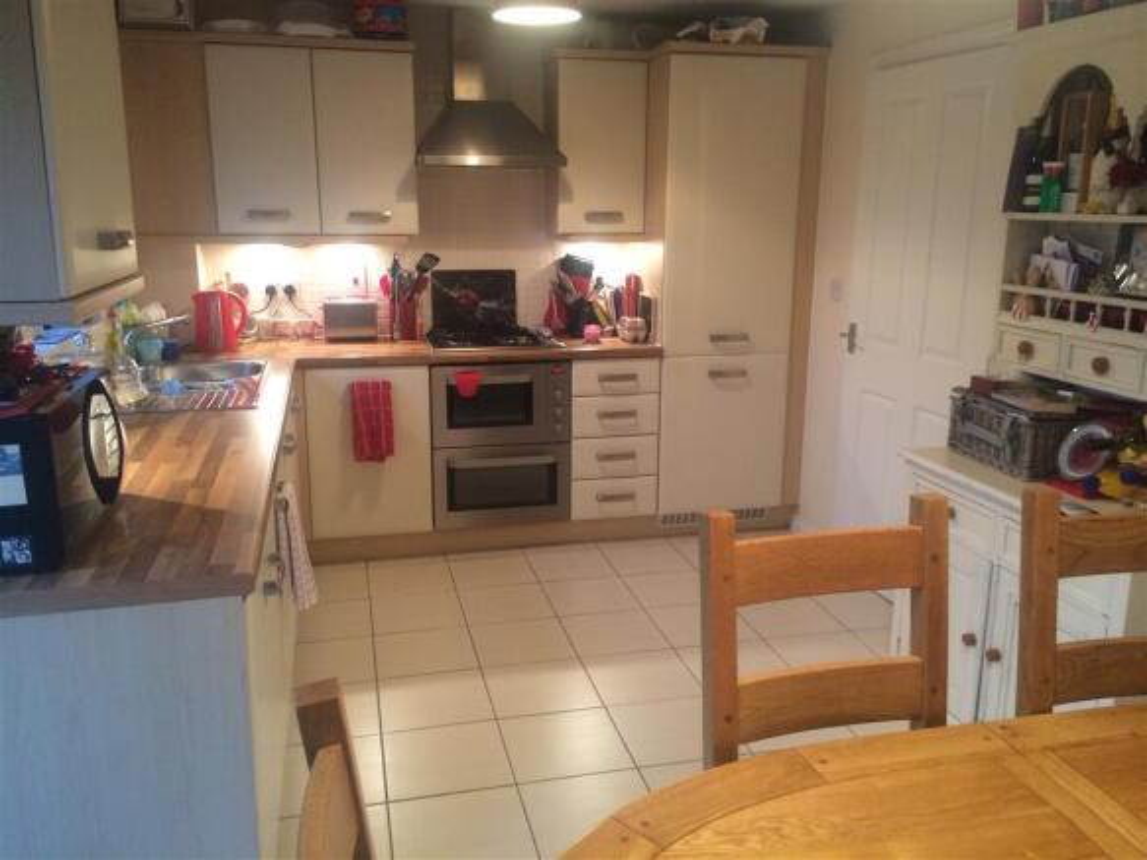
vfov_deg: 46.8
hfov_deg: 60.0
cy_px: 430
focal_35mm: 30
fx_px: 994
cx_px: 574
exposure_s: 1/33
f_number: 2.2
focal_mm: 4.12
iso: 250
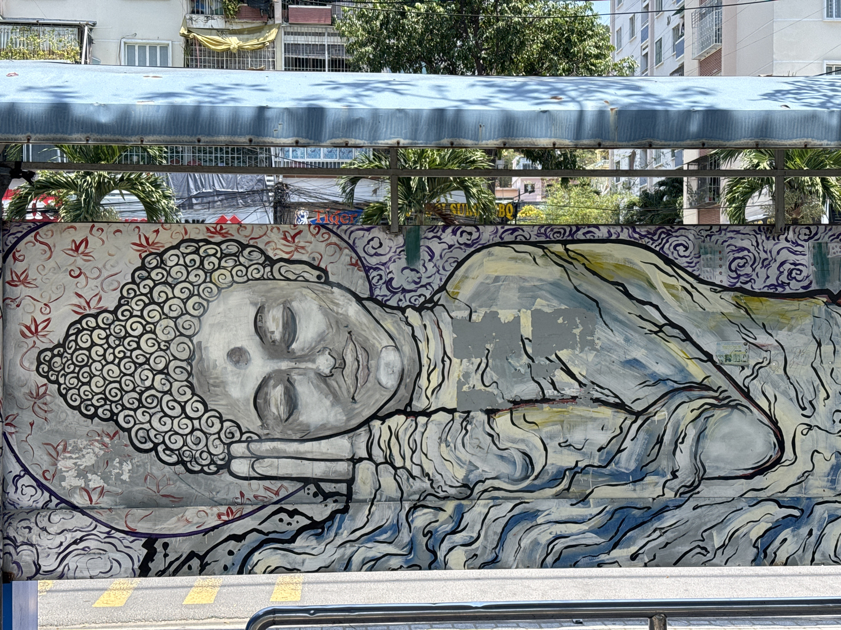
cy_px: 315
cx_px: 420
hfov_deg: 39.7
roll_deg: +0.5
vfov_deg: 30.3
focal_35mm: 48
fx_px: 1166
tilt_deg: -0.5
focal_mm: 6.76
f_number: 1.78
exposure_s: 1/1724
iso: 64
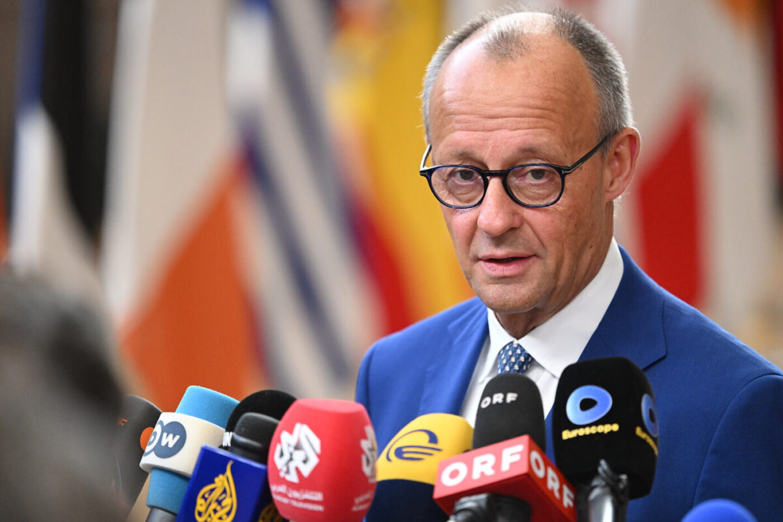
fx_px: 6524
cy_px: 261
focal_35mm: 300
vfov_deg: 4.6
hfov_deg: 6.9
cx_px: 392
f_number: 4
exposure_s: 1/400
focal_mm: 300
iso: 5000
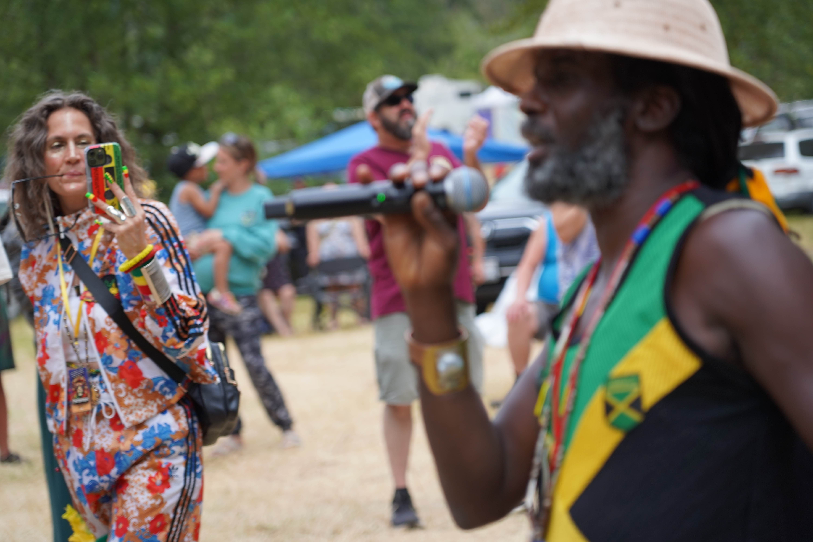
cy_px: 271
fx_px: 2371
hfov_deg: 19.5
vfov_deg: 13.0
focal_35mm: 105
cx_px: 406
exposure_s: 1/160
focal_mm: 105
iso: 200
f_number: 4
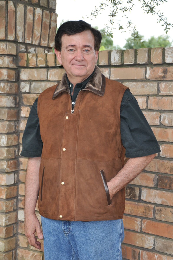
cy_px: 130
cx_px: 86
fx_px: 542
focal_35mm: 75
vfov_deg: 27.0
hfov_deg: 18.1
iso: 400
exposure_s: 1/125
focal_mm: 50
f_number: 5
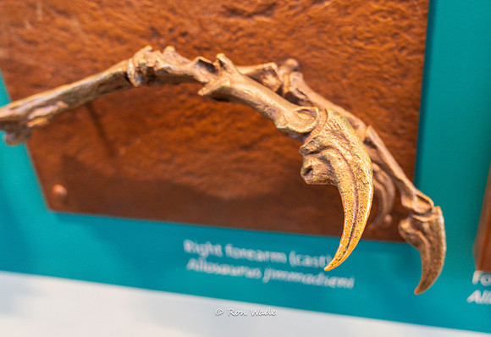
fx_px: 500
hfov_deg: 51.7
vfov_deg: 37.0
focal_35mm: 36
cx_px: 311
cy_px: 207
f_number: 4
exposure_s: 1/60
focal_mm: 29
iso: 1600
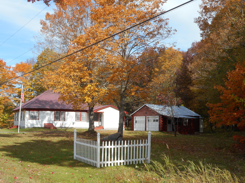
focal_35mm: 51
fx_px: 361
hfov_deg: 37.5
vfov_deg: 28.6
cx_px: 122
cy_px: 92
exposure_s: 1/320
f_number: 4.9
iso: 80
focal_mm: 9.1
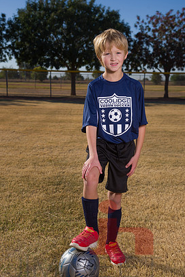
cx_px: 102
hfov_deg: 26.5
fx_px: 393
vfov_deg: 38.9
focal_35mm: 51
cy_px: 141
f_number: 5.6
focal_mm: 46
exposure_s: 1/1250
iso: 160
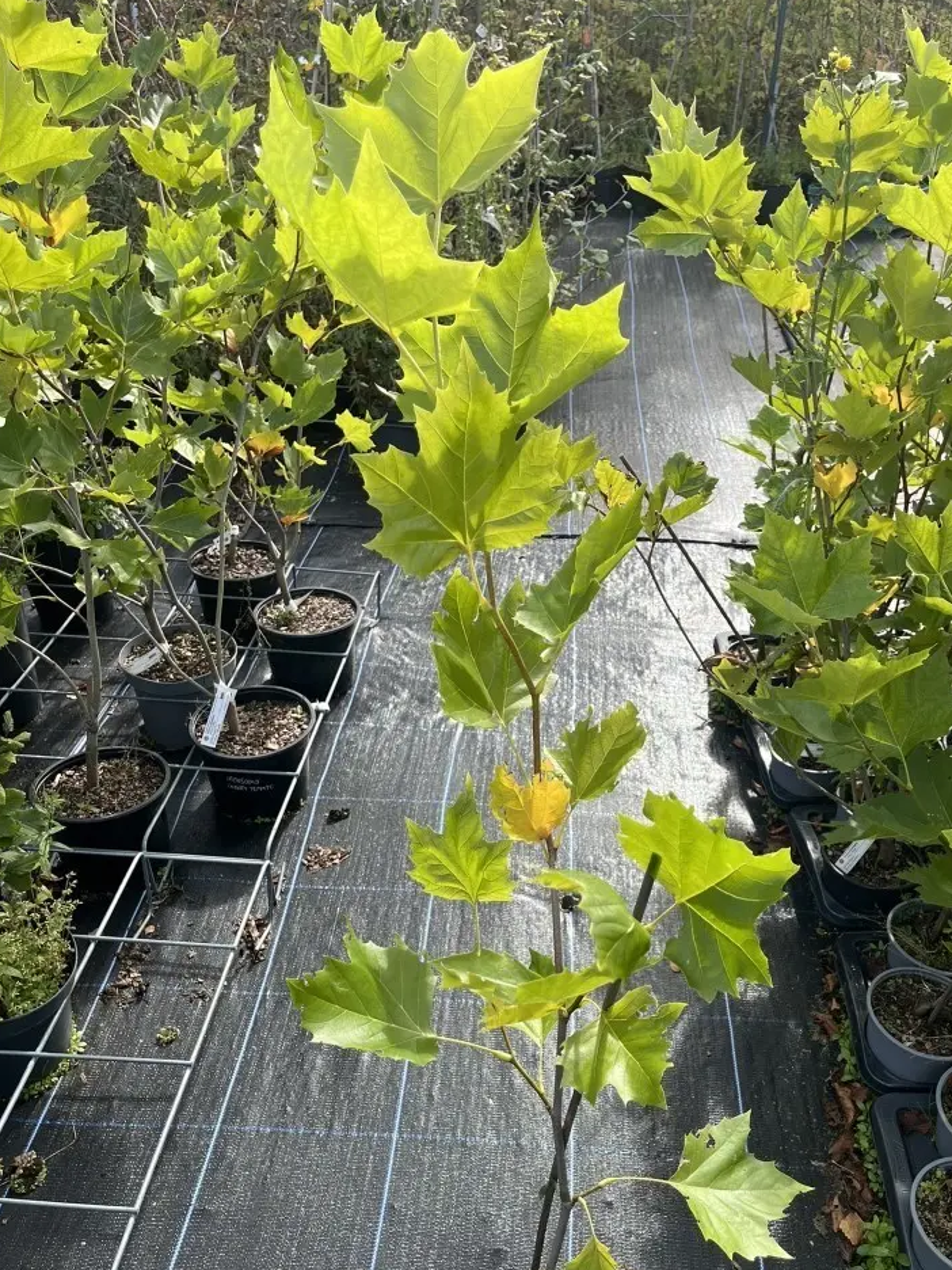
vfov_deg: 59.8
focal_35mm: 30
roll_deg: -0.5
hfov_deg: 46.7
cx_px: 542
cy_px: 706
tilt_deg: -36.6
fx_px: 1100
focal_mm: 5.1
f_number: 1.6
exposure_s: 1/943
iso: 50
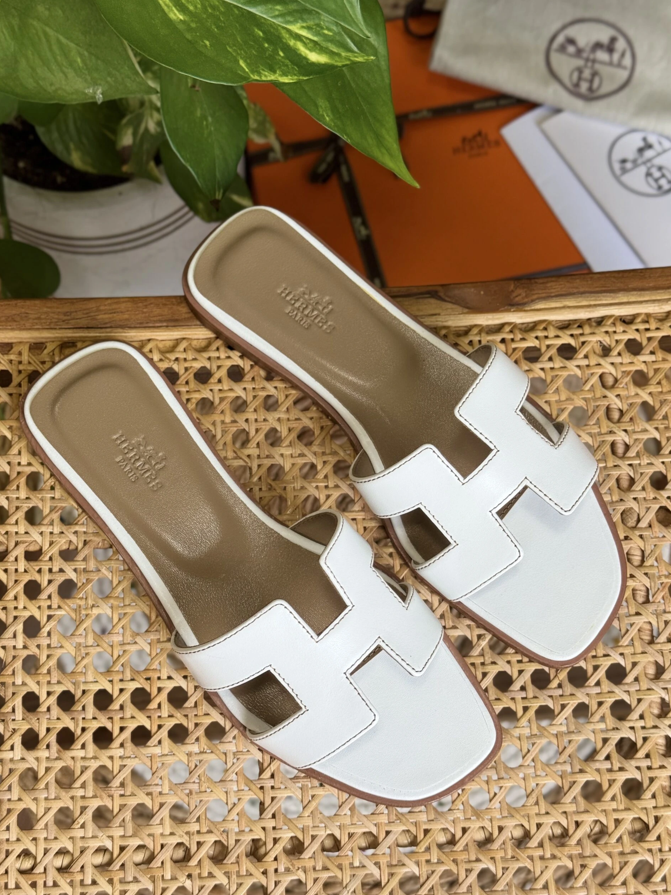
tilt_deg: -74.1
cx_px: 336
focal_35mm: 49
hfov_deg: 29.7
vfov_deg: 38.9
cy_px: 456
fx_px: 1266
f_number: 1.78
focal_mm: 6.76
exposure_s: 1/235
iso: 64
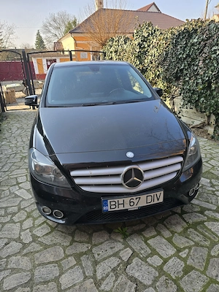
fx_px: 194
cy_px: 146
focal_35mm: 23
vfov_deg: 73.9
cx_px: 110
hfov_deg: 58.9
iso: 12
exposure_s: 1/247
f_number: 1.7
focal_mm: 6.3
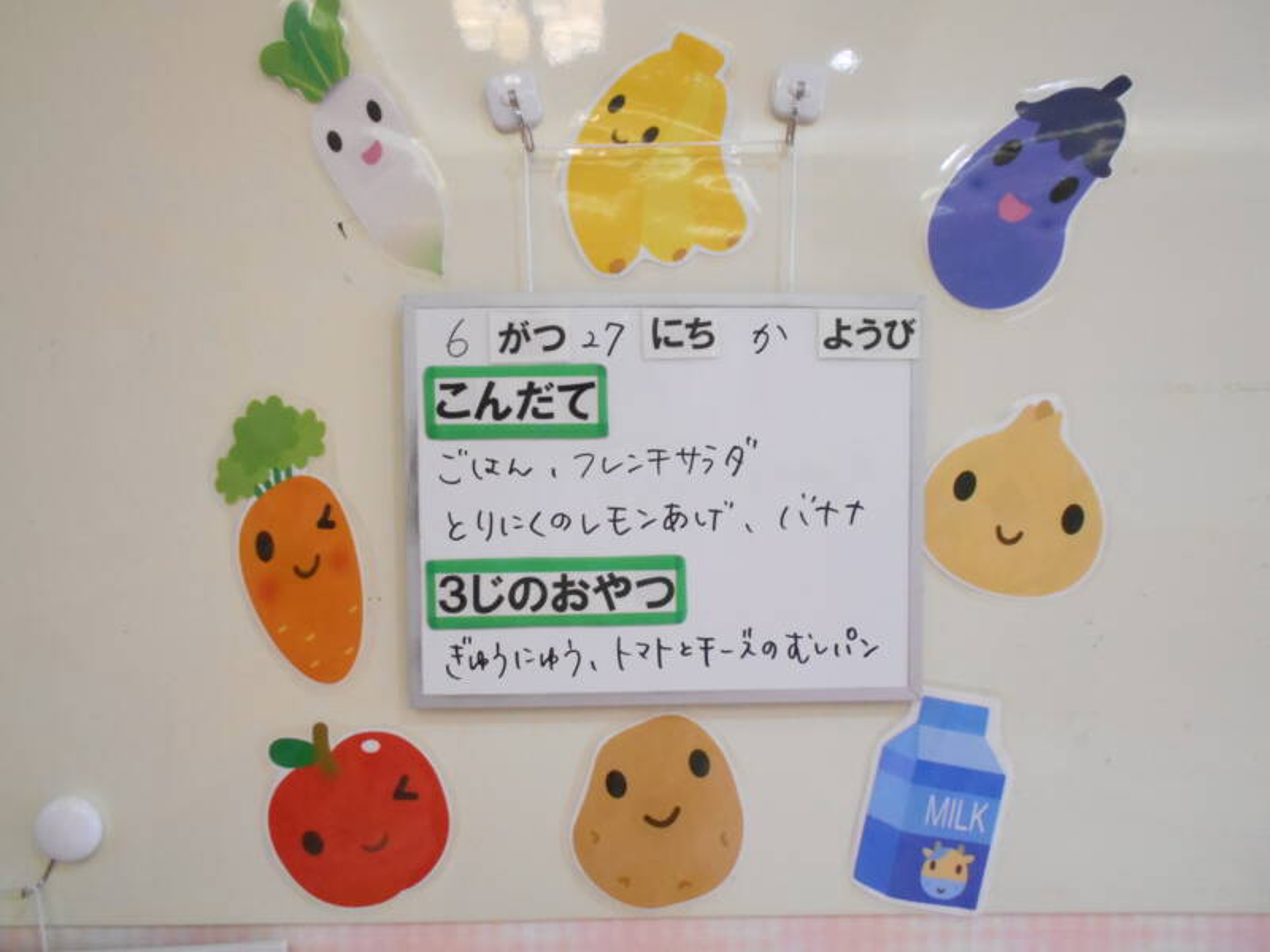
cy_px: 476
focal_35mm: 26
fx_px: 954
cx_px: 635
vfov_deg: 53.1
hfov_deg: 67.3
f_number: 3.2
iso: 800
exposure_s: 1/100
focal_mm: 4.6
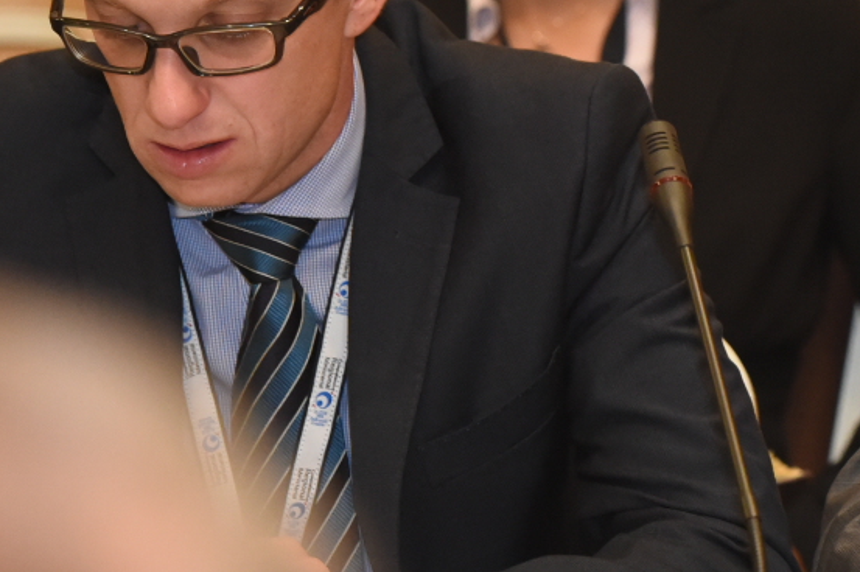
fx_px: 10146
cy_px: 103
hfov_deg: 4.8
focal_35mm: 425
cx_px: 1216
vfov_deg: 3.2
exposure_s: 1/80
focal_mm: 145
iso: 3200
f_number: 5.6
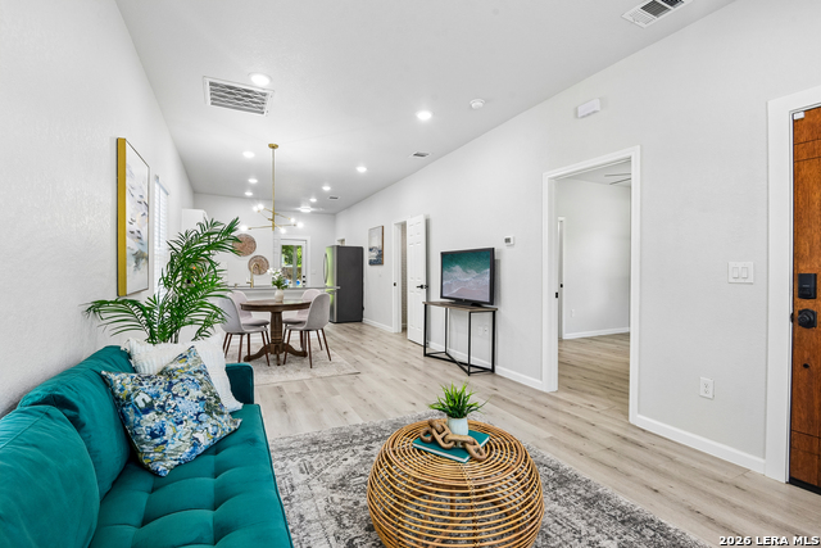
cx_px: 410
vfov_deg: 73.8
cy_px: 274
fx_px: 365
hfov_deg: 96.7
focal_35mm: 16
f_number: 8
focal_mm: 16
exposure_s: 1/15
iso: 640
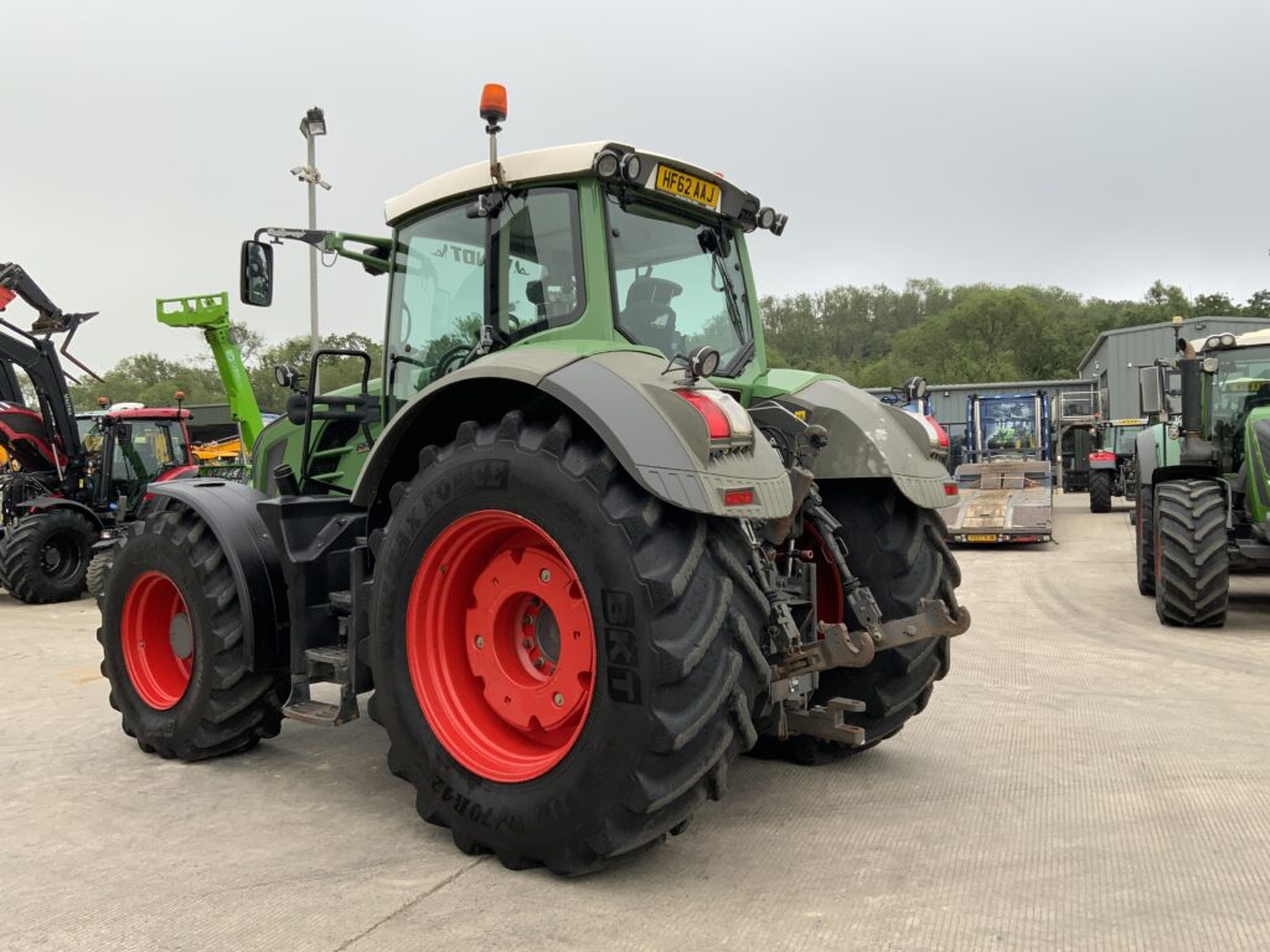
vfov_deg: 48.2
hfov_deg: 61.7
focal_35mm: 29
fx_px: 1064
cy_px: 476
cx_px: 635
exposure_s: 1/204
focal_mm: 3
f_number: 1.8
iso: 16
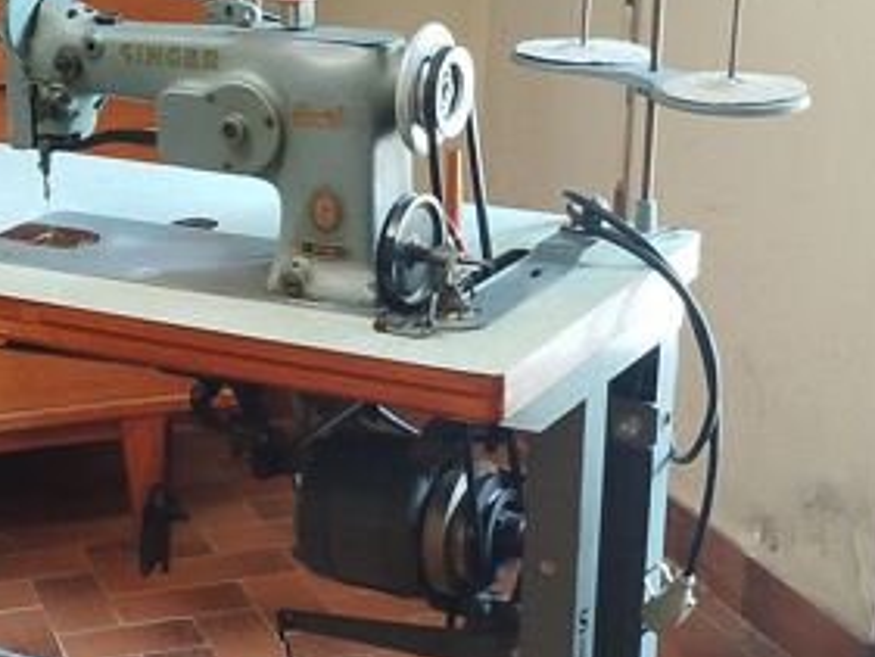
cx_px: 243
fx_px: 2074
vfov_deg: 17.9
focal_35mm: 82
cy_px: 470
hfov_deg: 23.6
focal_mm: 5.31
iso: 400
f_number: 1.7
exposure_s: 1/33
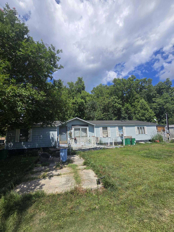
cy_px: 116
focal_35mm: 13
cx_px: 87
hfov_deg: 89.9
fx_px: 87
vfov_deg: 106.2
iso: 50
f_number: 2.2
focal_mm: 2.2
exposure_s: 1/2551
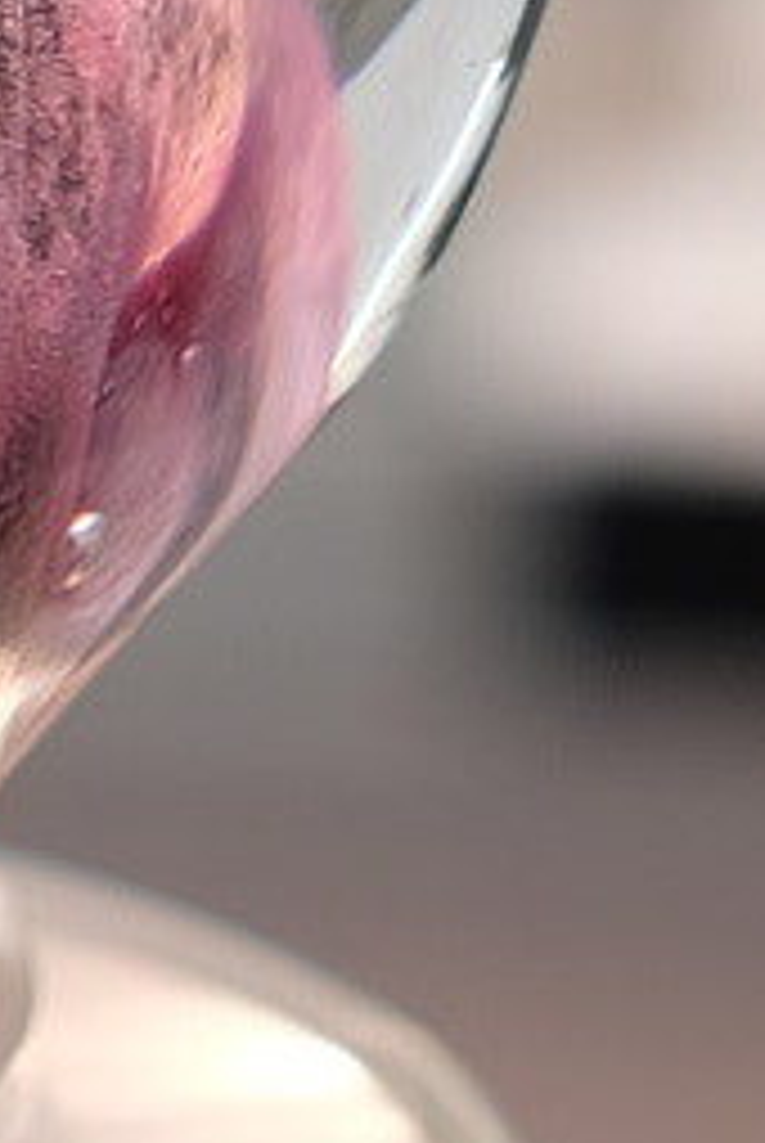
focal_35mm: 220
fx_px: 6993
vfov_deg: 9.2
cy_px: -315
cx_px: -400
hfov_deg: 6.2
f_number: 1.4
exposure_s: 1/160
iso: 200
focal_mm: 23
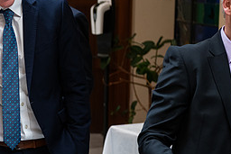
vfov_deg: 10.8
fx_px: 815
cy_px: 60
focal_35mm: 127
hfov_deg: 15.8
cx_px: -7
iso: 800
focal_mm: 56
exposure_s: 1/160
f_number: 3.5
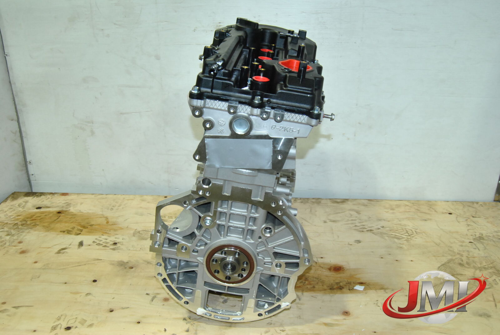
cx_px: 250
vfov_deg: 40.1
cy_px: 168
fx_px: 459
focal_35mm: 33
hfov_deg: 57.2
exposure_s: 1/200
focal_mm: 22
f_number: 6.3
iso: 800
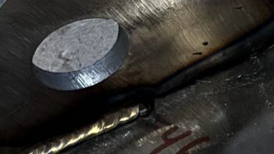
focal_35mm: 209
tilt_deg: -56.4
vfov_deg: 5.8
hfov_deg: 9.8
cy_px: 208
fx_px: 1518
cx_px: 504
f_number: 1.6
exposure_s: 1/120
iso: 80
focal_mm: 5.1
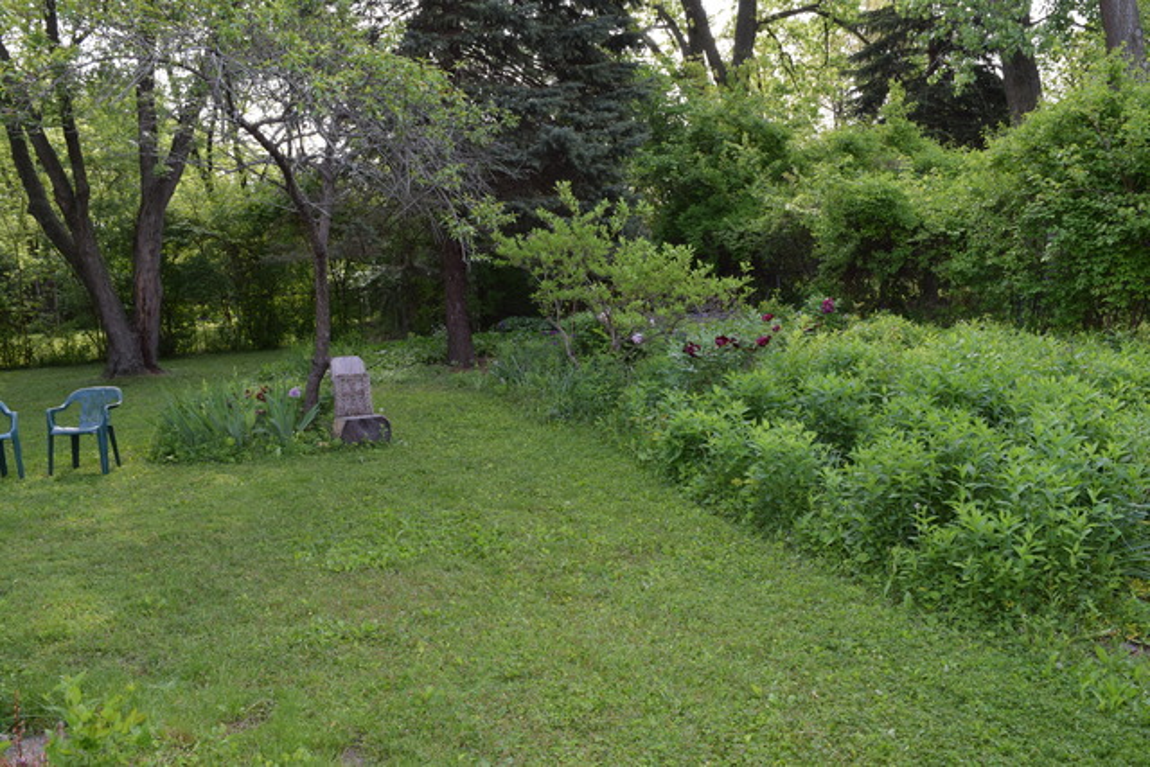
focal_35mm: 27
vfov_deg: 48.0
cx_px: 575
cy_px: 384
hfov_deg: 67.4
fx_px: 863
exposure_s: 1/100
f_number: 9
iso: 320
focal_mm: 18
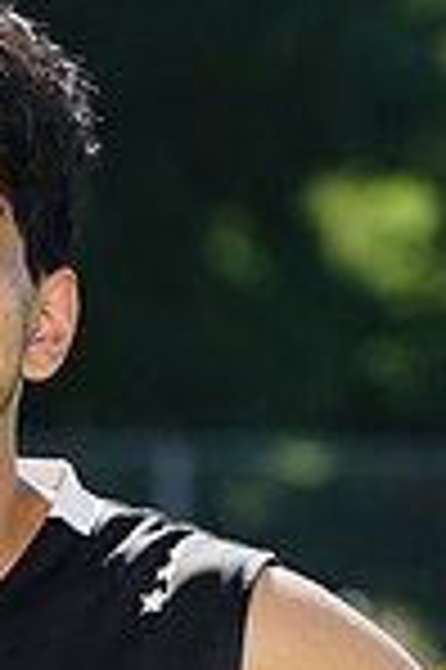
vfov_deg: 2.2
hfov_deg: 1.4
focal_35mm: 951
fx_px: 17713
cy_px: 904
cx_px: -162
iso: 200
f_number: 10
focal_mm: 244
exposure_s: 1/200
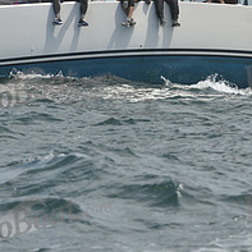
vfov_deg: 3.5
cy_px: 10
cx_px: 179
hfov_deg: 3.5
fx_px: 4126
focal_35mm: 501
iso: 280
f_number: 10
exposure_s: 1/800
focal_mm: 200
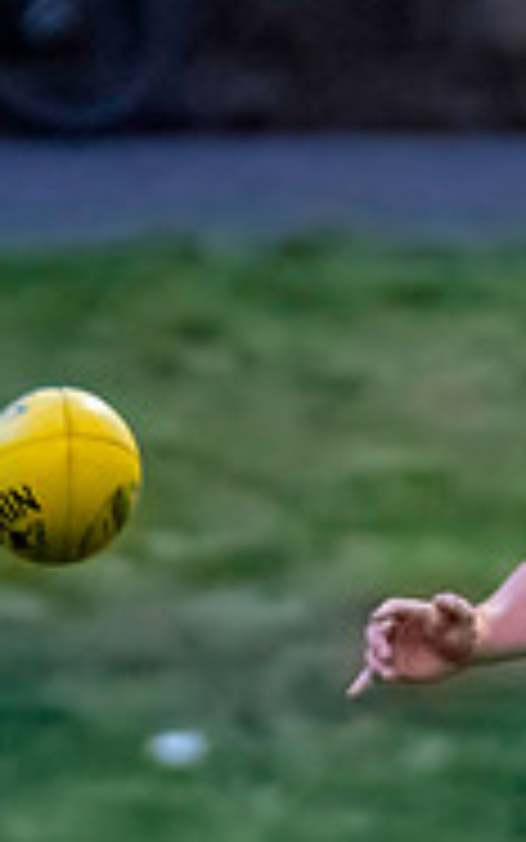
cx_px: 420
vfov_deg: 0.8
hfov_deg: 0.5
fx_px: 58557
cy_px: 844
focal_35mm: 2555
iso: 10000
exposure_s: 1/1600
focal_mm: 420
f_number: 4
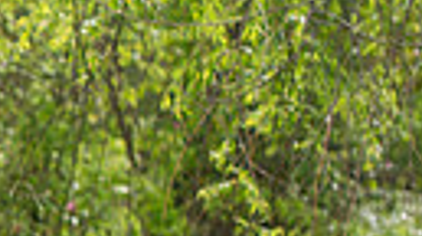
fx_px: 2636
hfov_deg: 8.7
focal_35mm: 236
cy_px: 408
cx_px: -419
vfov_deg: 5.1
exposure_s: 1/500
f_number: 3.5
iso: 100
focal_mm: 50
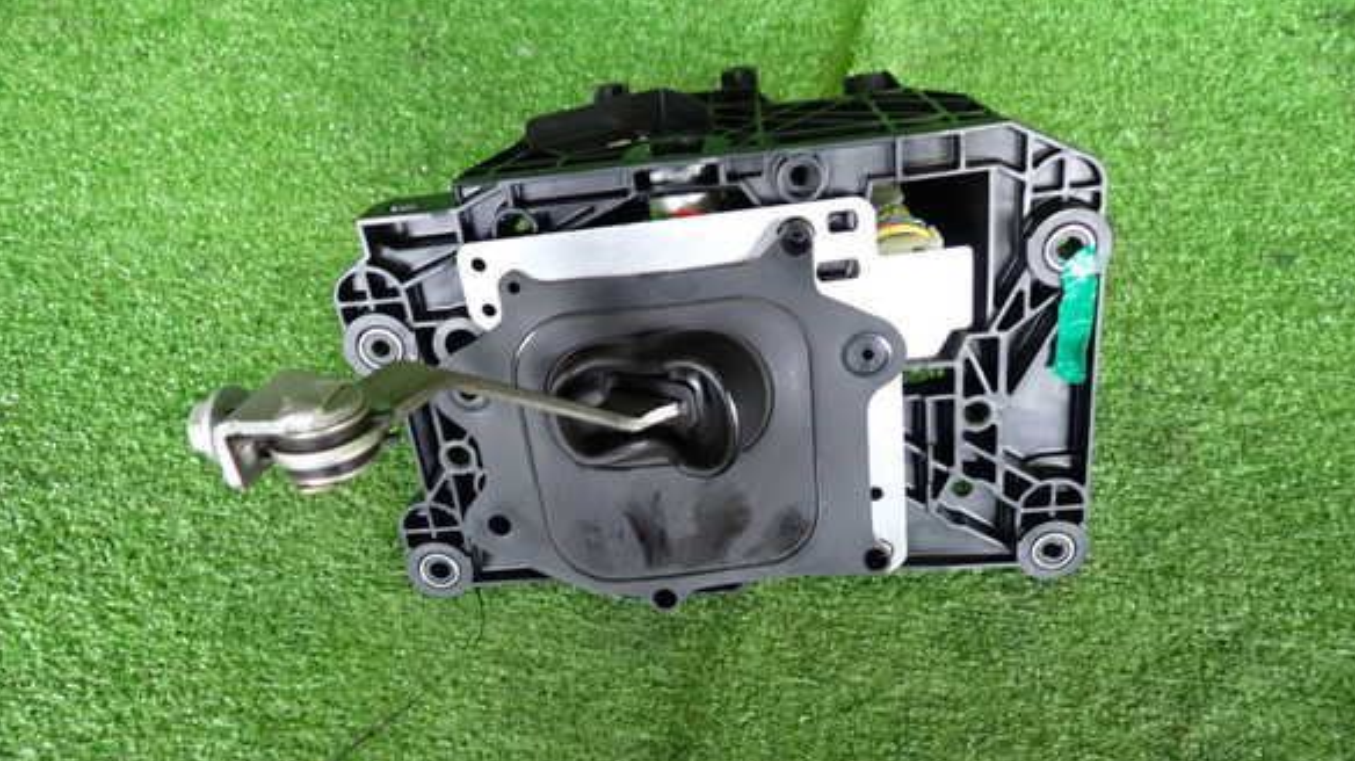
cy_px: 429
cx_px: 678
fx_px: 1006
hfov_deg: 67.9
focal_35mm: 28
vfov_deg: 41.4
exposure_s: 1/30
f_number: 2
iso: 200
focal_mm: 4.5
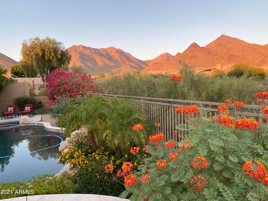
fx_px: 201
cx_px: 134
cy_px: 100
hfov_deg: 67.3
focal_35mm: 26
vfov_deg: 53.1
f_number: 1.8
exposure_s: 1/122
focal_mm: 4.25
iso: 32
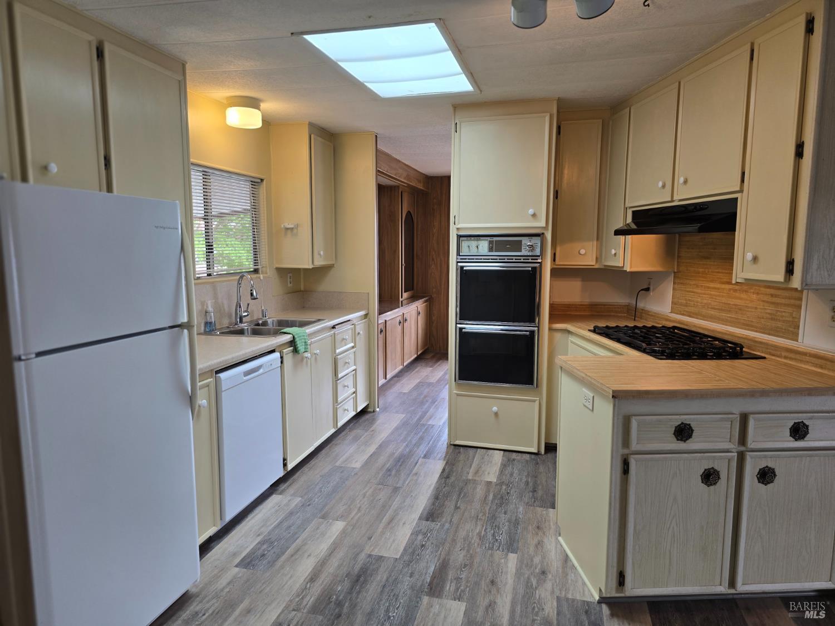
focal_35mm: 23
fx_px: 555
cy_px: 313
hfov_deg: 73.9
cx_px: 418
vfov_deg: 58.9
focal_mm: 6.3
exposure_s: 1/120
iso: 64
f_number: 1.7
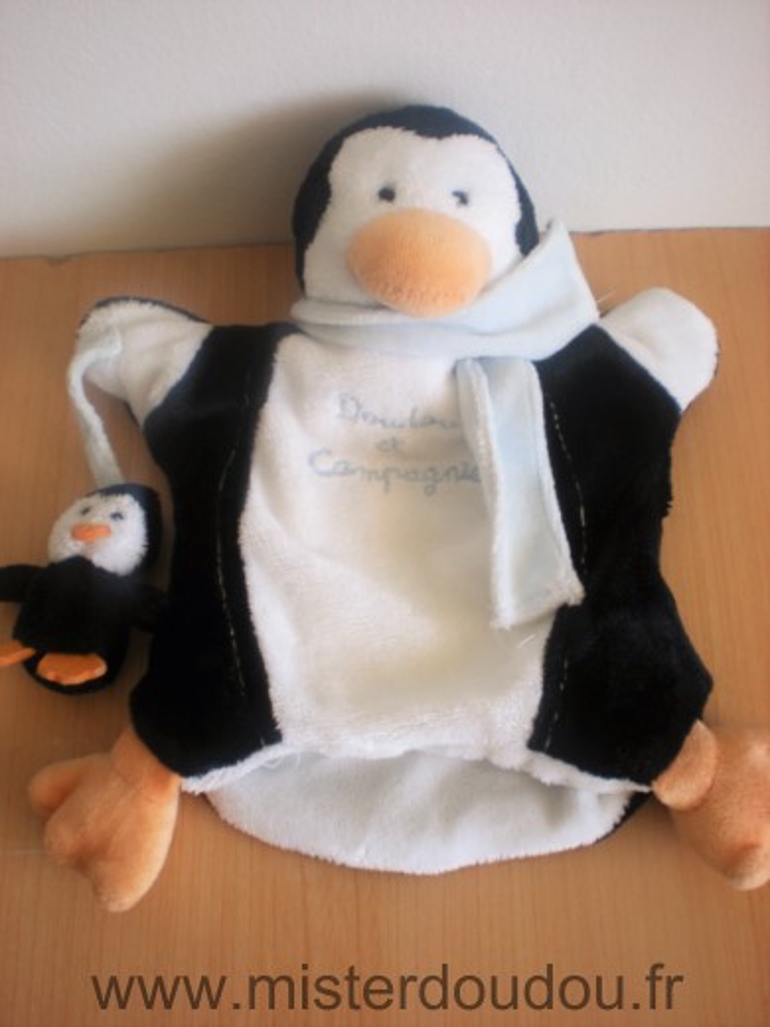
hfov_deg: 37.7
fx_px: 1127
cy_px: 514
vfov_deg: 49.0
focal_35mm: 38
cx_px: 385
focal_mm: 6.3
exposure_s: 1/52.1
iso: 120
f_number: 3.1
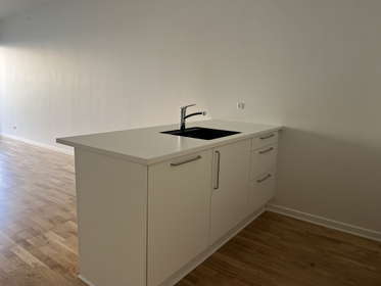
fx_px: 286
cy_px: 143
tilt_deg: -7.8
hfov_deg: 67.3
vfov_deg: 53.1
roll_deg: -0.8
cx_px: 190
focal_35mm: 26
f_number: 1.6
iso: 125
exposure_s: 1/121
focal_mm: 5.1
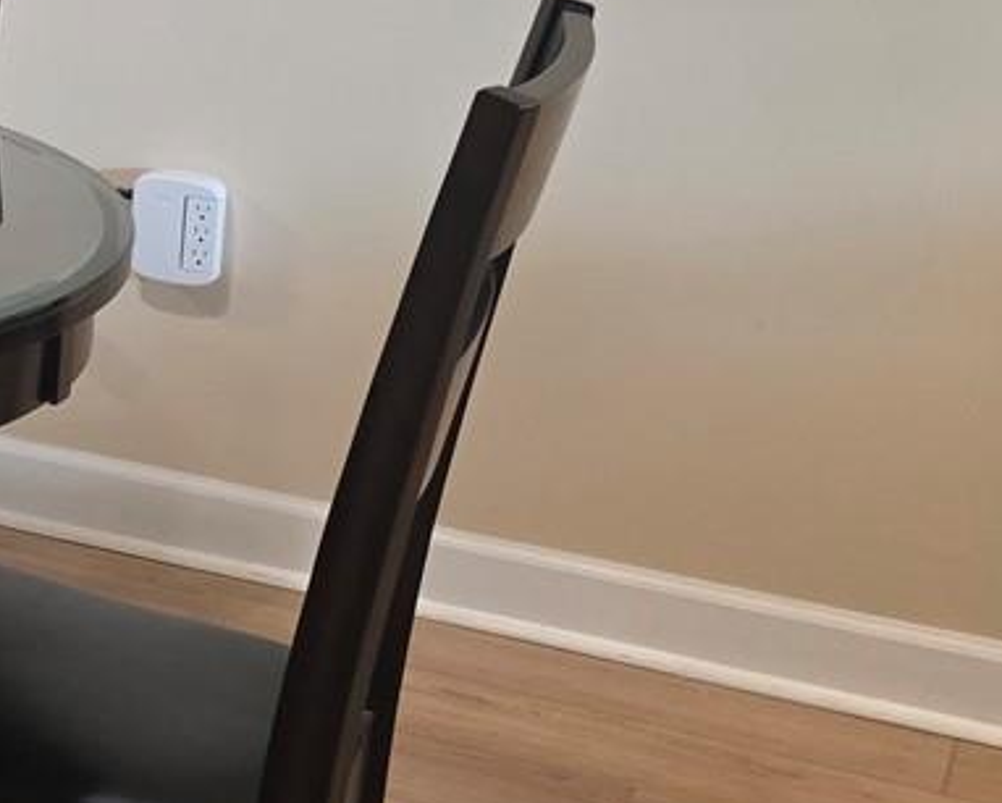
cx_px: -677
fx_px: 2789
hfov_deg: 17.4
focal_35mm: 94
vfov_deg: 16.1
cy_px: 63
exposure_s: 1/120
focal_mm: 6.25
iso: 640
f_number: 1.7
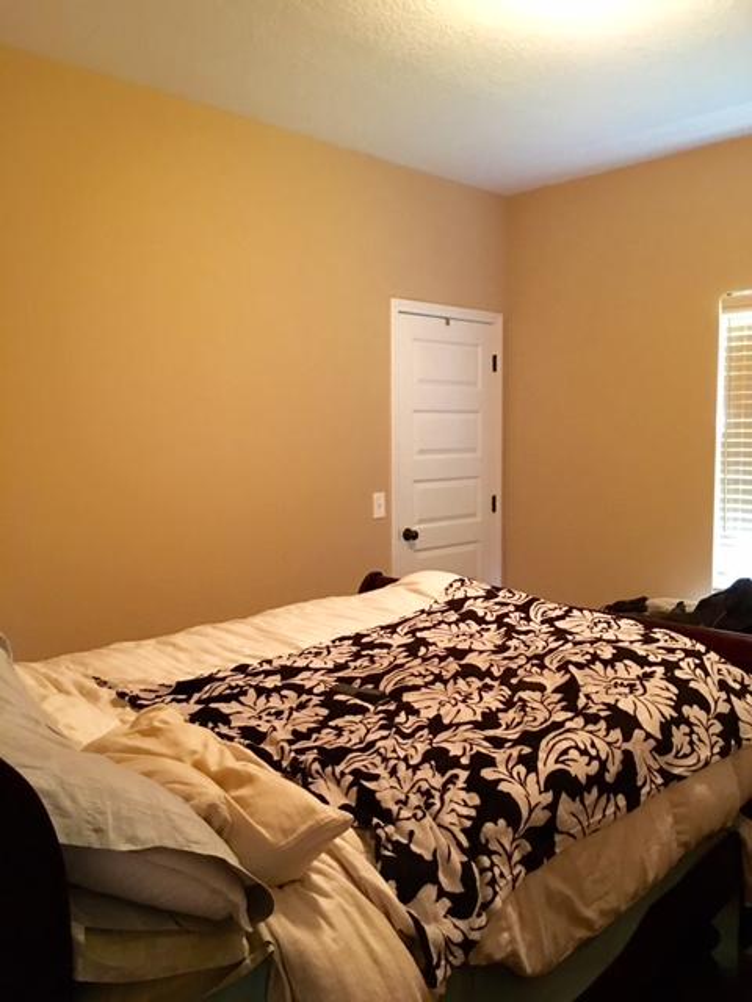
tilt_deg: -4.5
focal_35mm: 29
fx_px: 840
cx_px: 376
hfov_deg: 48.2
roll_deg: +0.9
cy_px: 501
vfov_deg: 61.7
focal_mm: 4.15
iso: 80
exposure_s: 1/4
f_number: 2.2
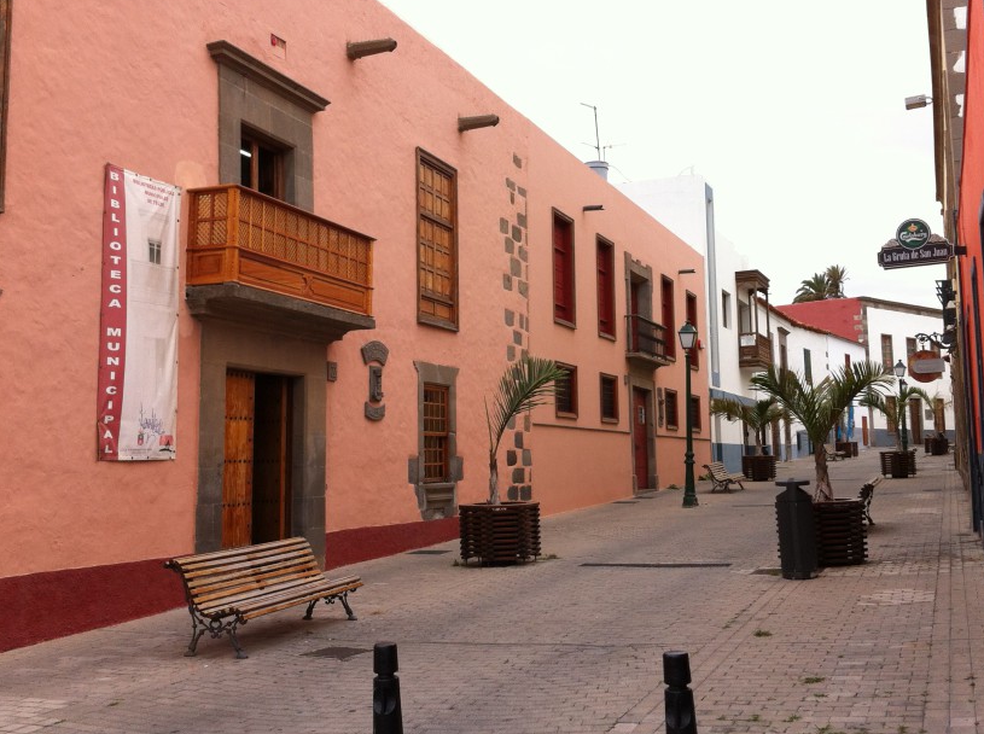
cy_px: 308
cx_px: 459
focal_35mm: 44
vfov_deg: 32.7
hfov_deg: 43.0
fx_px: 1248
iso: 80
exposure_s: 1/339
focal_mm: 3.85
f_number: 2.8
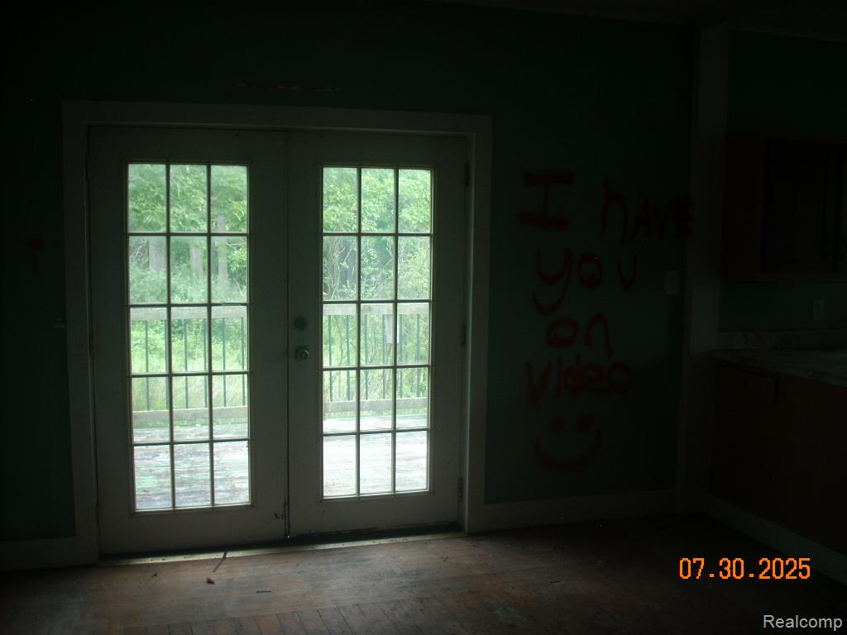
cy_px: 318
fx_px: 905
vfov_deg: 38.7
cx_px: 424
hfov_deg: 50.1
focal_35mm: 37
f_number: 2.8
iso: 64
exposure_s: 1/40.6
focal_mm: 6.2
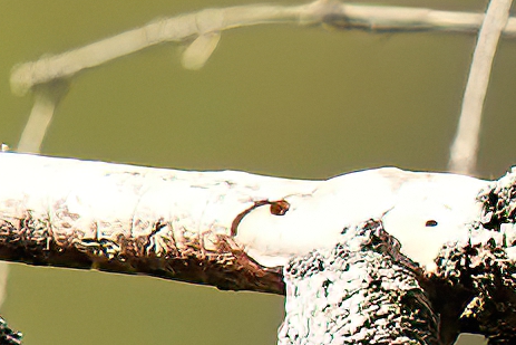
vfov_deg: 0.3
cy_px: -136
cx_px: 1161
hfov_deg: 0.5
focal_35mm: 4215
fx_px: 60430
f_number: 5
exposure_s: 1/3200
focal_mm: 560
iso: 2000
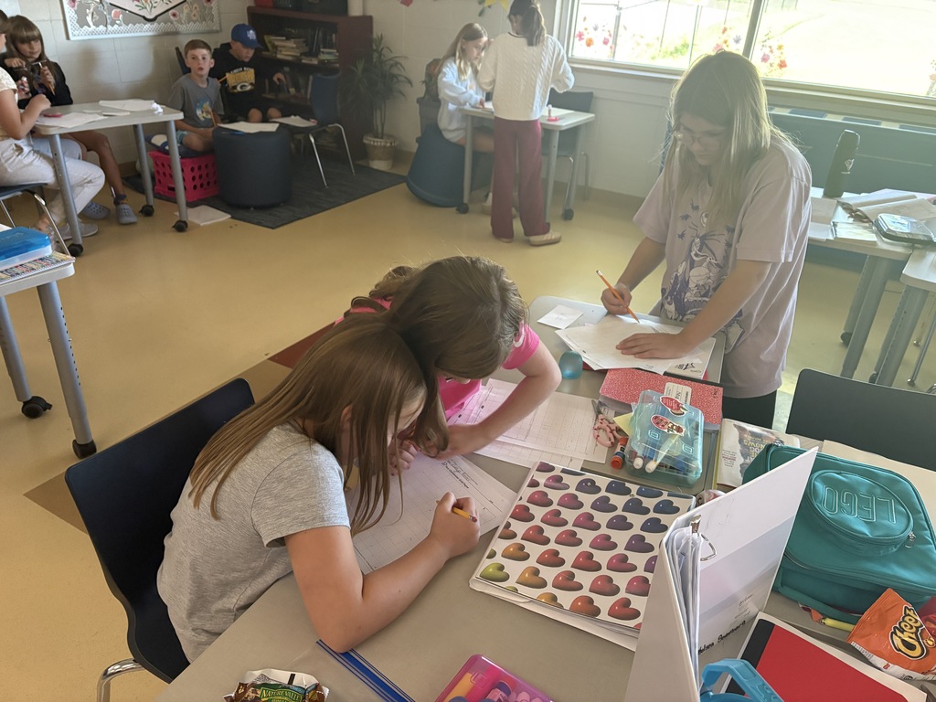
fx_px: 703
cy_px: 351
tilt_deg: -28.6
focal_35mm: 26
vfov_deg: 53.1
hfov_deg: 67.3
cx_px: 468
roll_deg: -3.3
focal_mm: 5.96
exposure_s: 1/59
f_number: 1.6
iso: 500
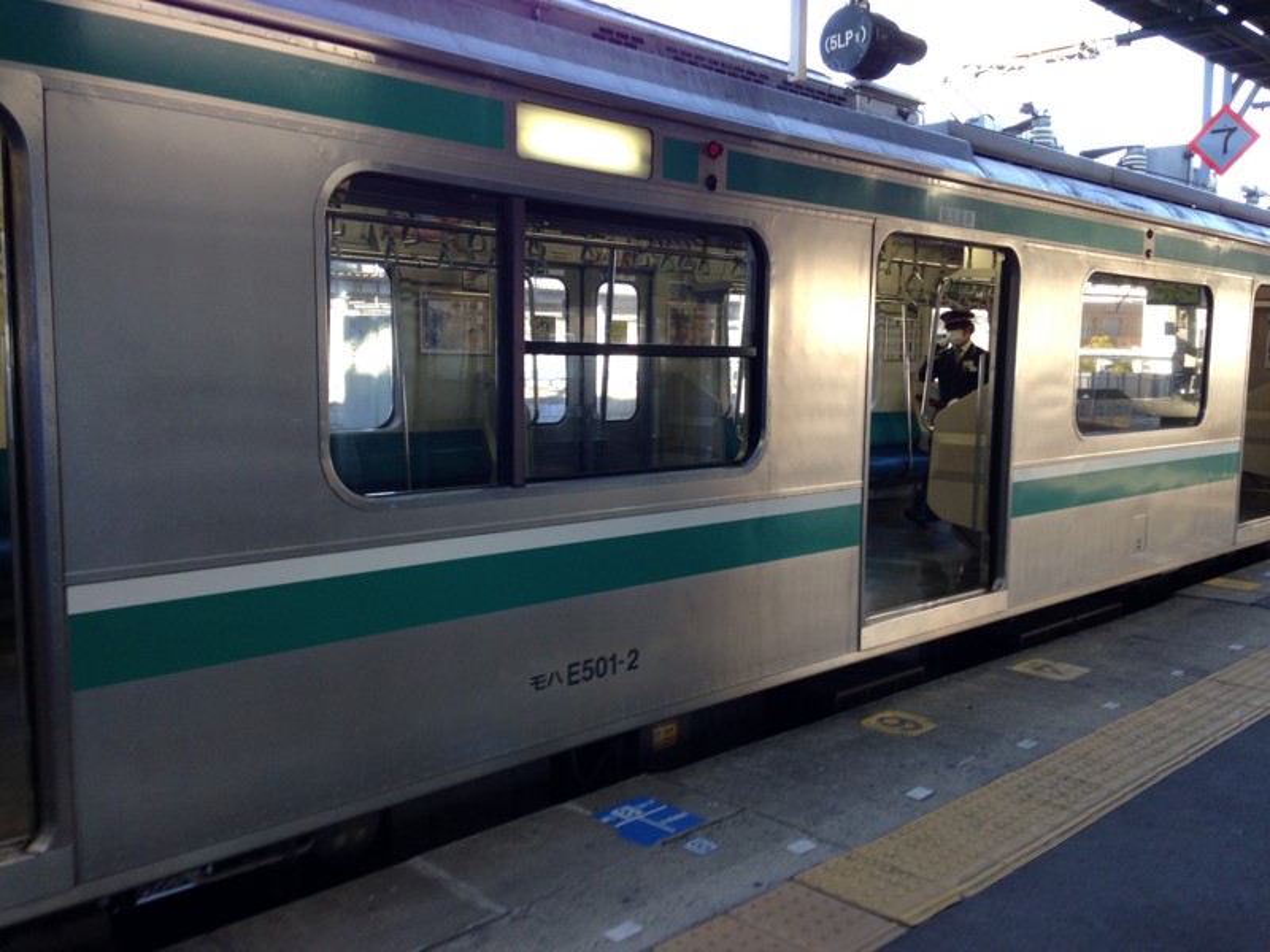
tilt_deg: -8.4
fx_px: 1211
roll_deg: -0.9
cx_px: 635
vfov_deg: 42.9
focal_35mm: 33
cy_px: 476
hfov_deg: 55.4
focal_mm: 4.12
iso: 64
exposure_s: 1/60
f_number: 2.4
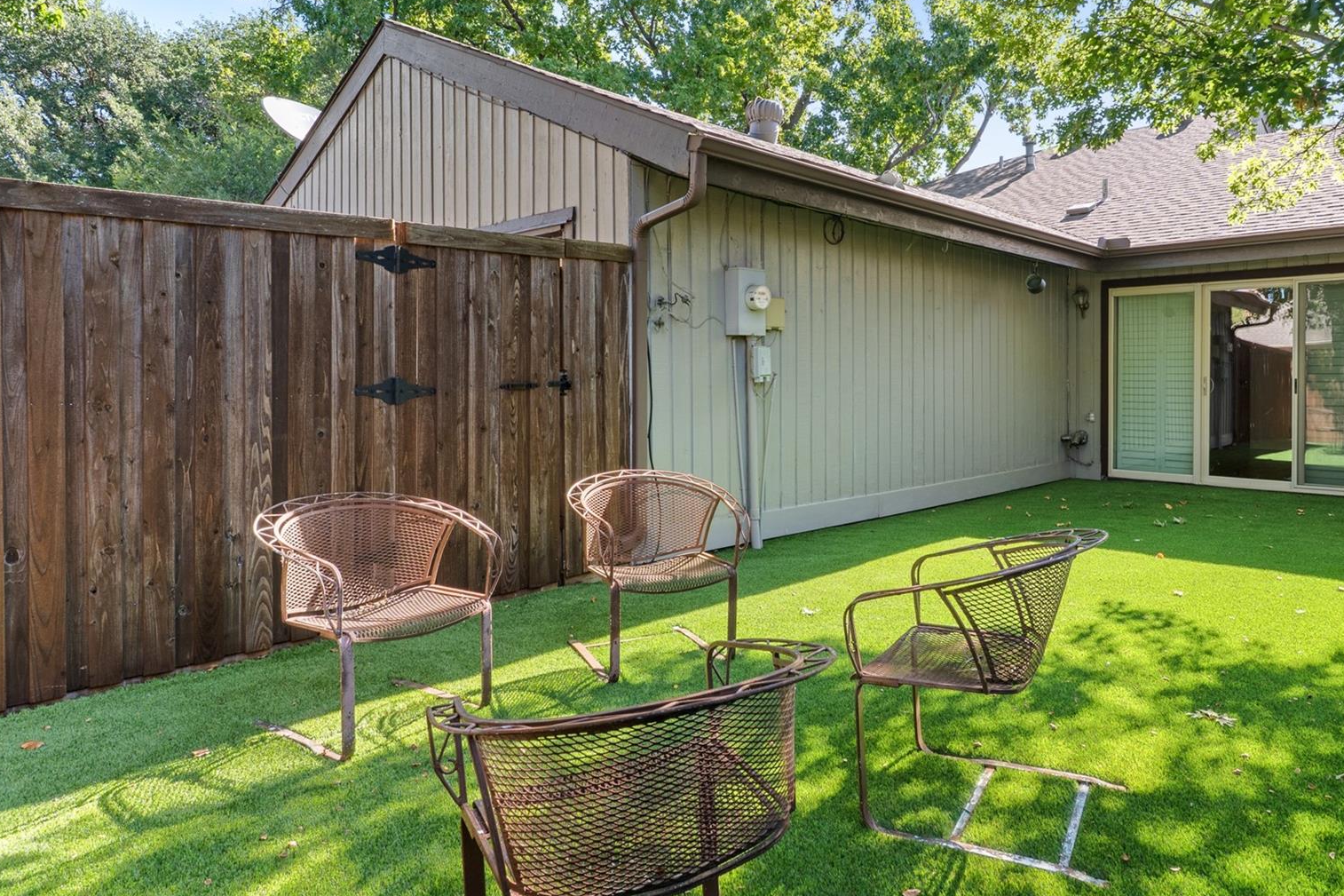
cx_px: 813
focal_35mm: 23
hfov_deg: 75.2
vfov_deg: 55.0
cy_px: 394
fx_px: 859
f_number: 10
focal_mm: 17
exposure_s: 1/10
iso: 400
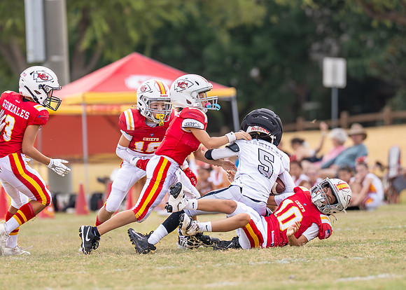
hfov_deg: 4.5
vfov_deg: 3.2
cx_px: 213
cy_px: 133
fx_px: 5191
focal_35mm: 450
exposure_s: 1/1250
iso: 160
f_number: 2.8
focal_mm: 200
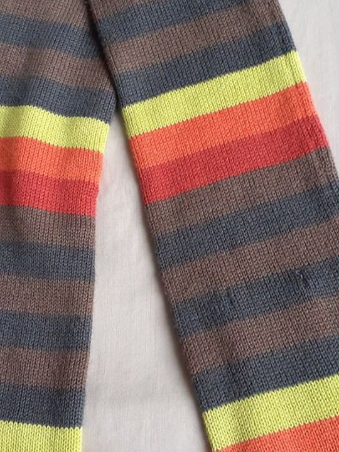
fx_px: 653
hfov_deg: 29.1
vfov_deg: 38.1
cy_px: 253
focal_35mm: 50
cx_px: 167
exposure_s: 1/50
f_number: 1.9
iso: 160
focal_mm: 3.6
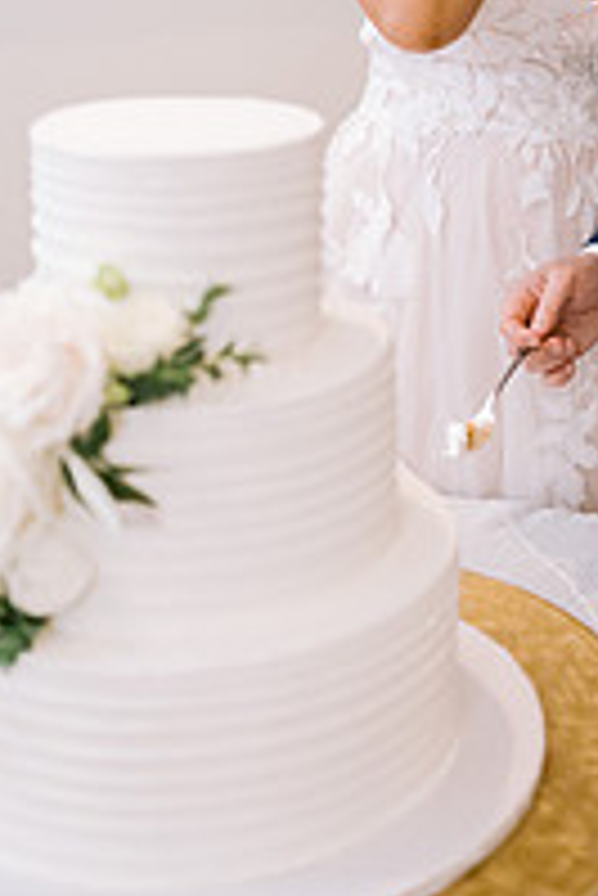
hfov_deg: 16.8
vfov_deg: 24.6
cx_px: 629
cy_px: 23
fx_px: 1965
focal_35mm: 79
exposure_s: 1/125
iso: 1600
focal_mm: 35
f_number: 2.2
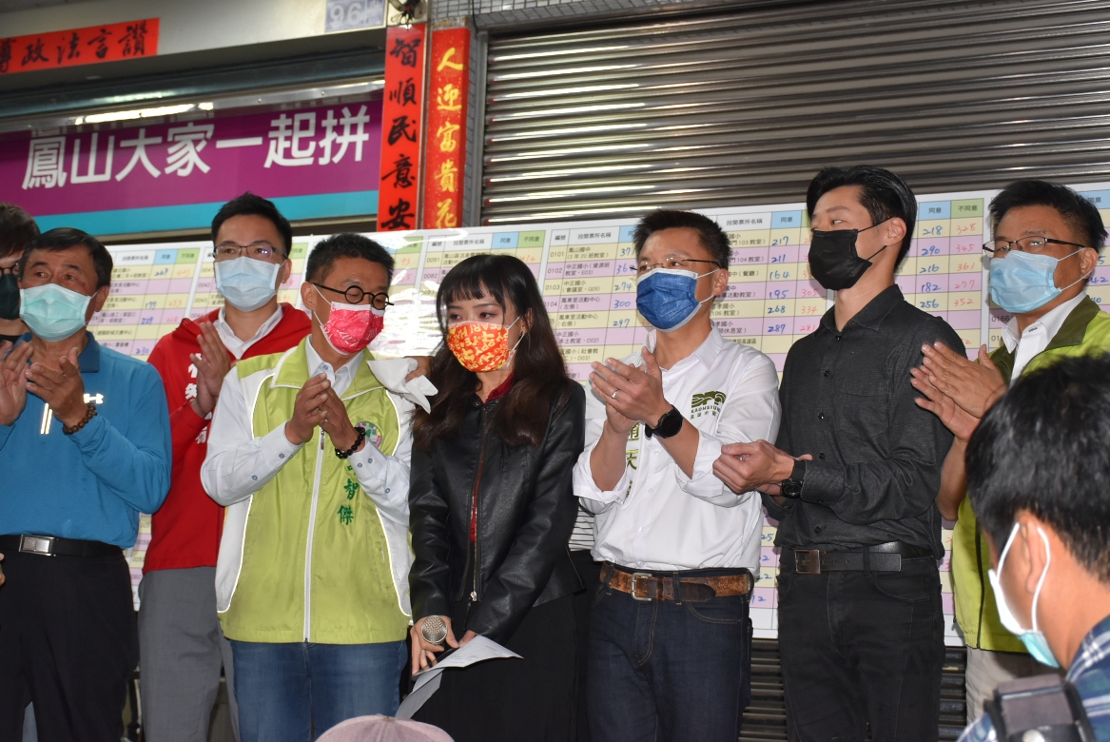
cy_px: 371
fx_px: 1574
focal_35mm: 51
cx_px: 555
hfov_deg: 38.9
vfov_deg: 26.5
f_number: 4.5
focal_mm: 34
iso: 800
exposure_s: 1/80
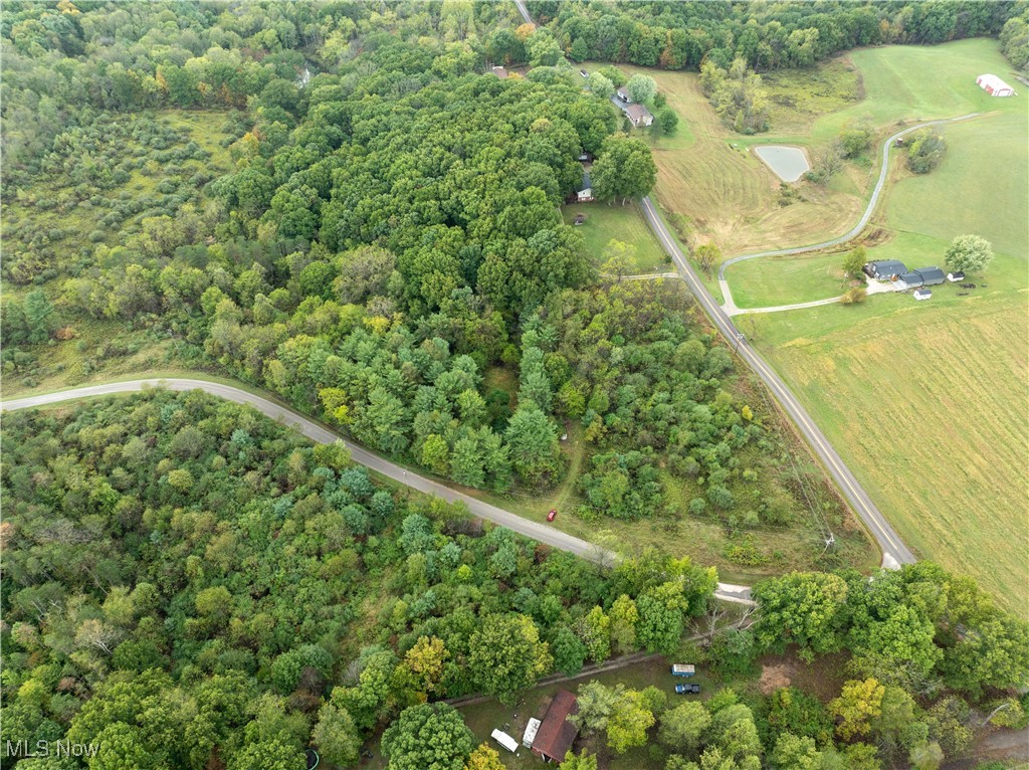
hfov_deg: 71.6
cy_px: 385
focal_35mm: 24
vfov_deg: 56.7
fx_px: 713
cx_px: 514
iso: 110
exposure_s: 1/160
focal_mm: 12.29
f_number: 2.8
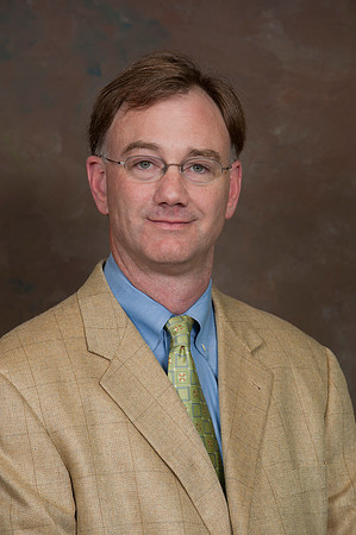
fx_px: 2825
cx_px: 178
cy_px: 268
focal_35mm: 190
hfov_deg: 7.2
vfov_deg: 10.8
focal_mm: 190
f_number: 6.3
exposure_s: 1/100
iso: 320
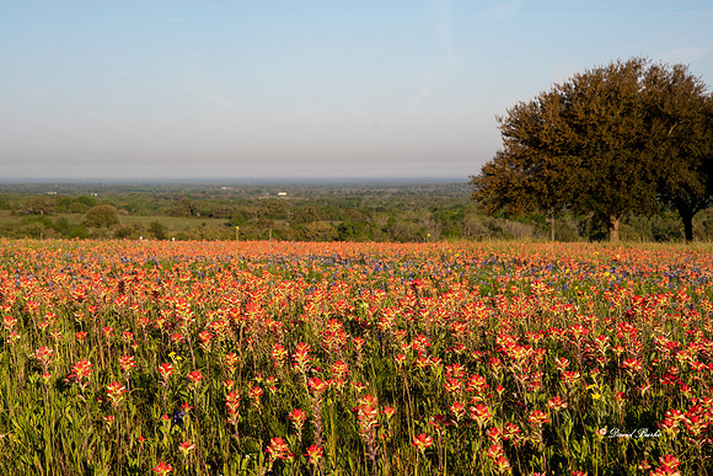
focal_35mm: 84
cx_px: 356
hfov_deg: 24.2
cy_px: 238
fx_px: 1664
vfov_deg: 16.3
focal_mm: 56
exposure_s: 1/200
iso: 100
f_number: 10
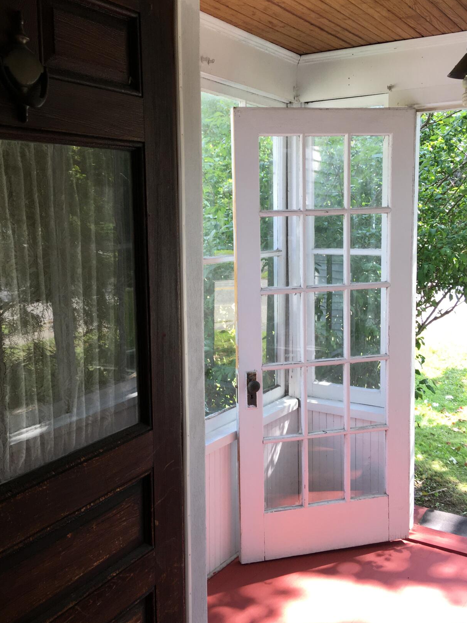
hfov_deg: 39.6
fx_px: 648
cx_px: 227
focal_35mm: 36
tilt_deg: -7.1
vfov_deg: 51.4
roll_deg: +1.3
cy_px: 310
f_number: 2.2
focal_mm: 4.15
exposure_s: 1/120
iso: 40
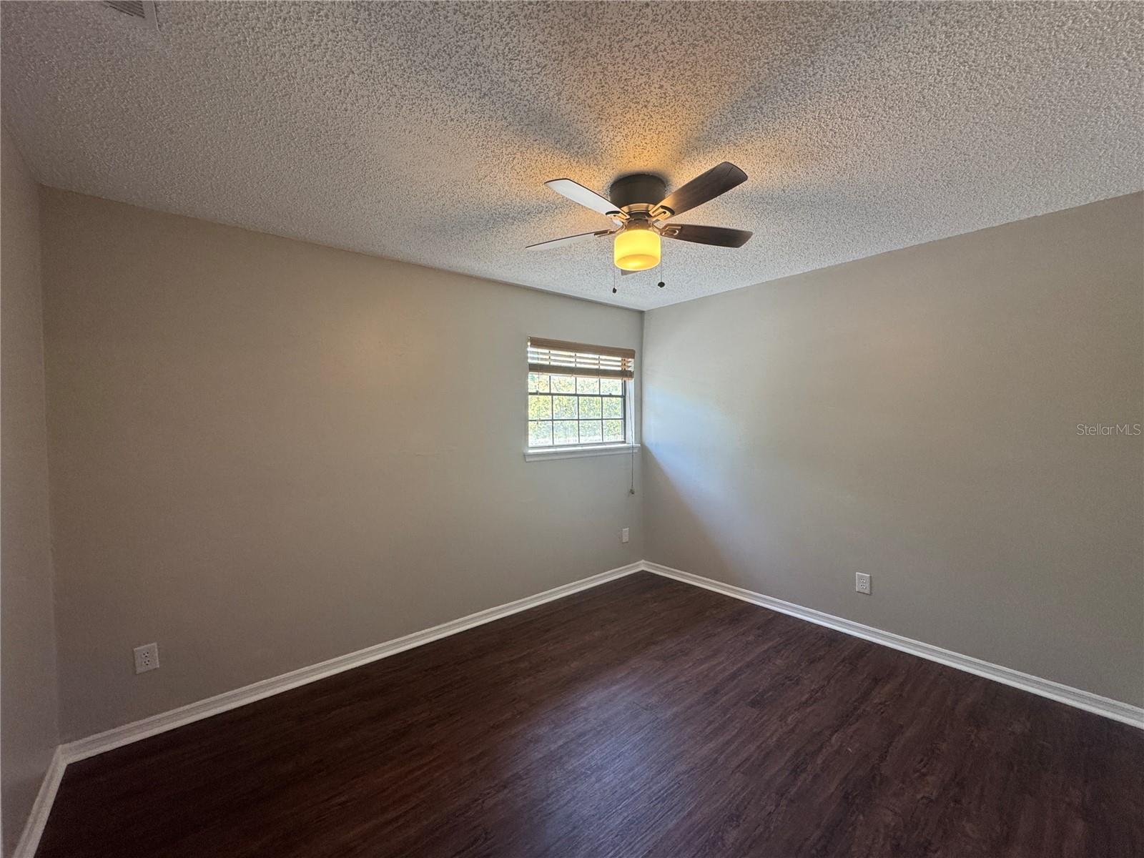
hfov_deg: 102.1
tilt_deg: -1.4
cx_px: 572
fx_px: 463
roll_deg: +0.6
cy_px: 429
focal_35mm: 14
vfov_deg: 85.7
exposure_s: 1/120
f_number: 2.2
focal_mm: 2.22
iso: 250
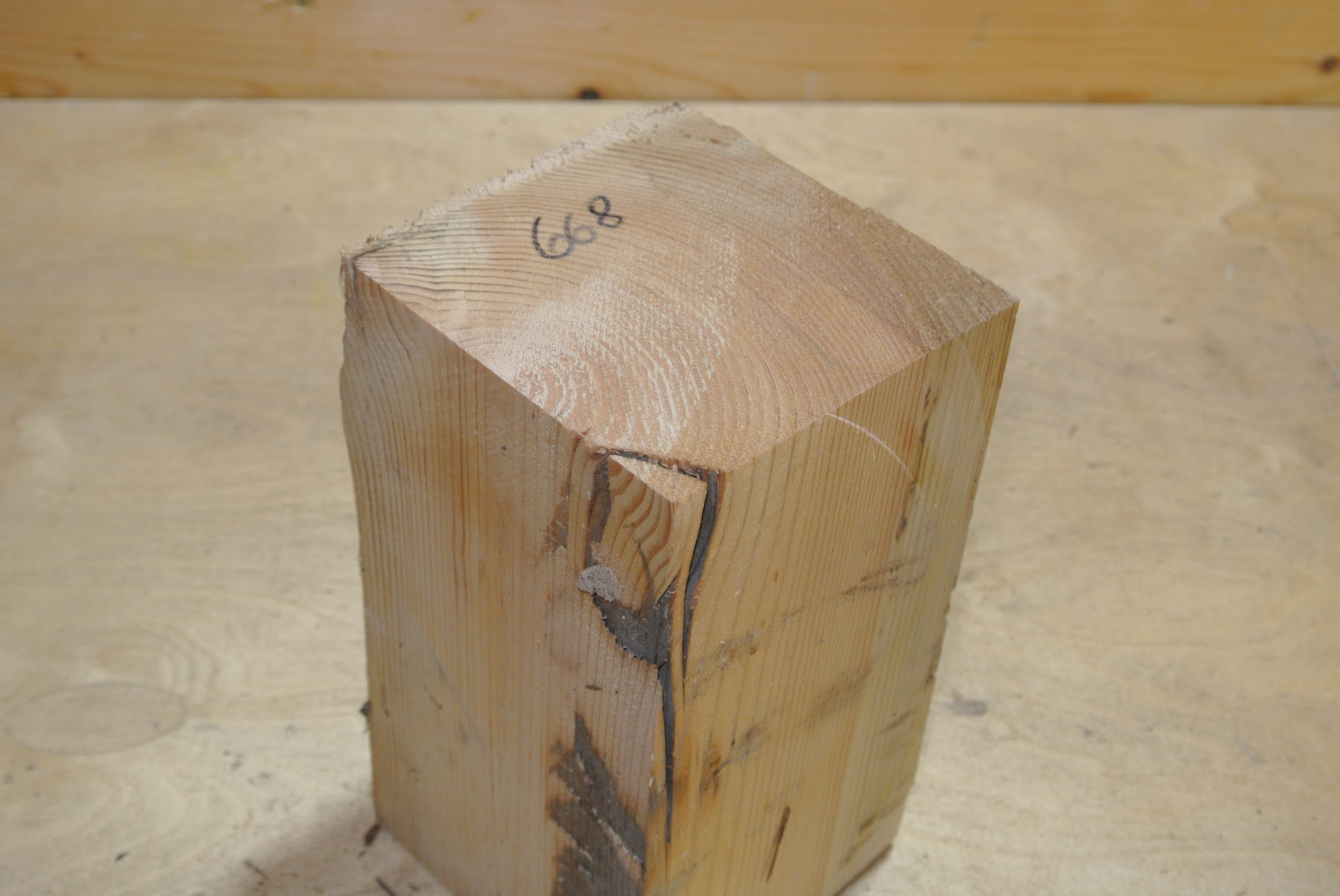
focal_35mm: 51
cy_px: 448
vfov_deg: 26.6
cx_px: 670
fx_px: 1901
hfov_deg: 38.8
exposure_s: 1/60
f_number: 4.8
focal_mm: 18.9
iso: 220
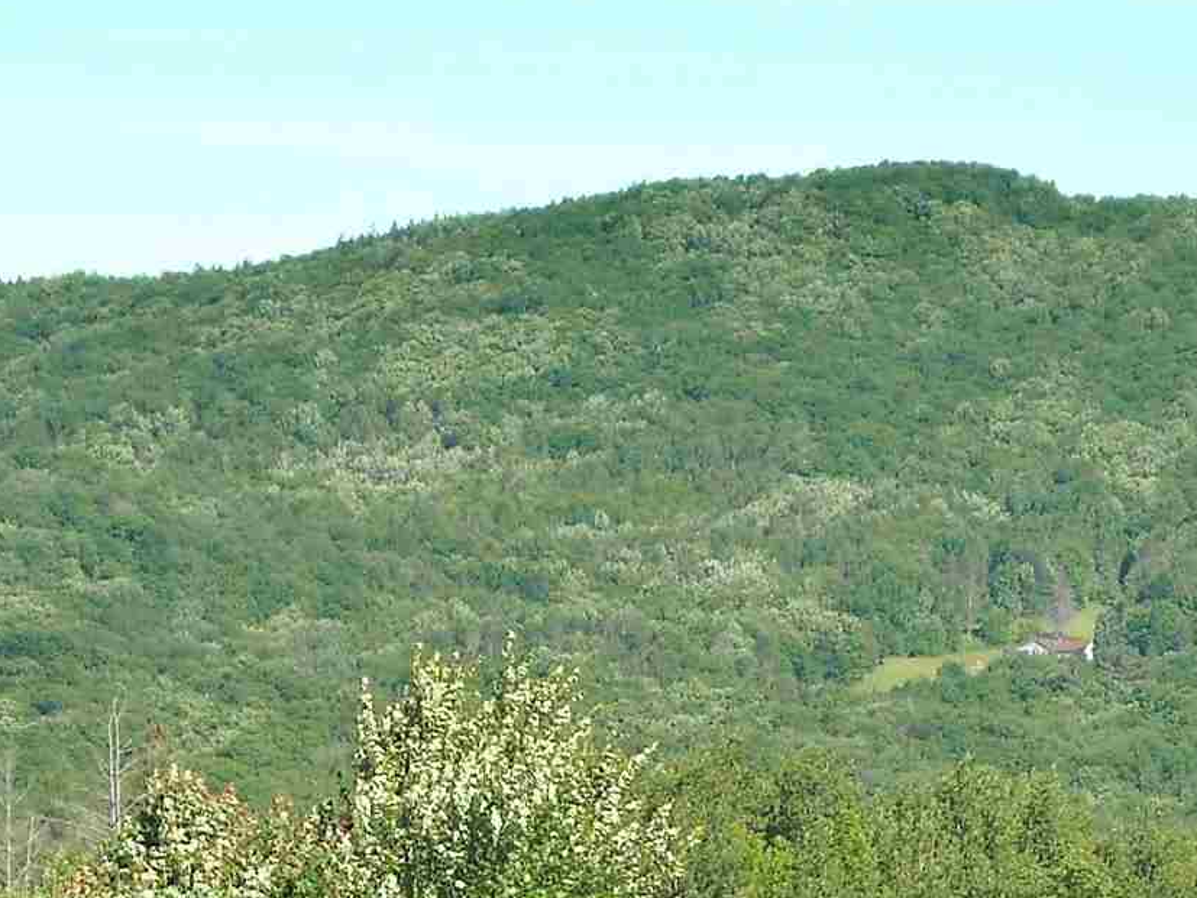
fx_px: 8989
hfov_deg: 7.6
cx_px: 734
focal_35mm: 260
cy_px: 863
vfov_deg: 5.7
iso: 64
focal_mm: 17.1
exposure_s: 1/260
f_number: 4.7
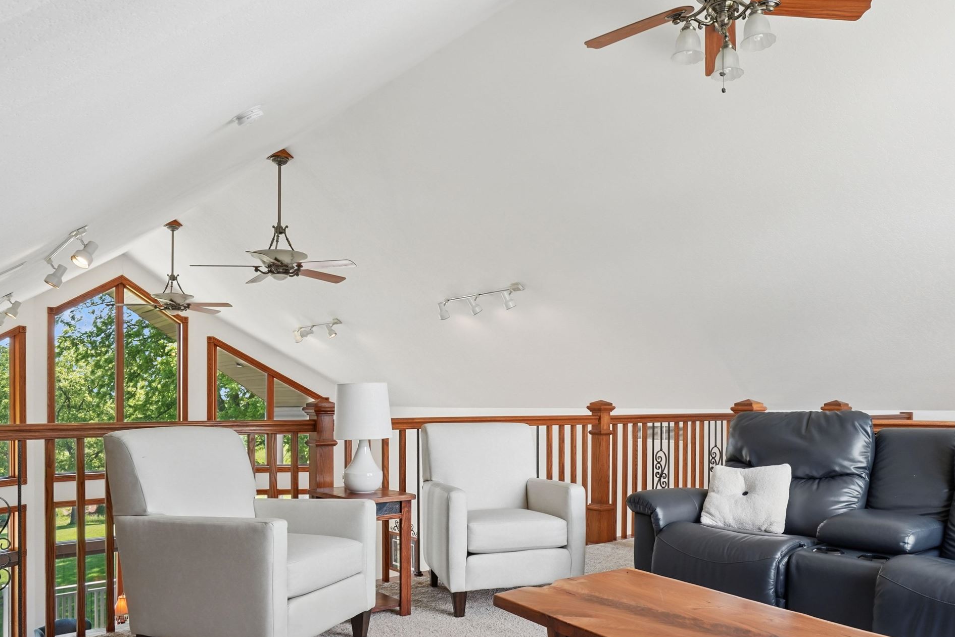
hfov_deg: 69.3
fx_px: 690
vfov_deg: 49.1
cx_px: 513
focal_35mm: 26
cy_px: 393
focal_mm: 16
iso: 400
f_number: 9
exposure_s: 1/15
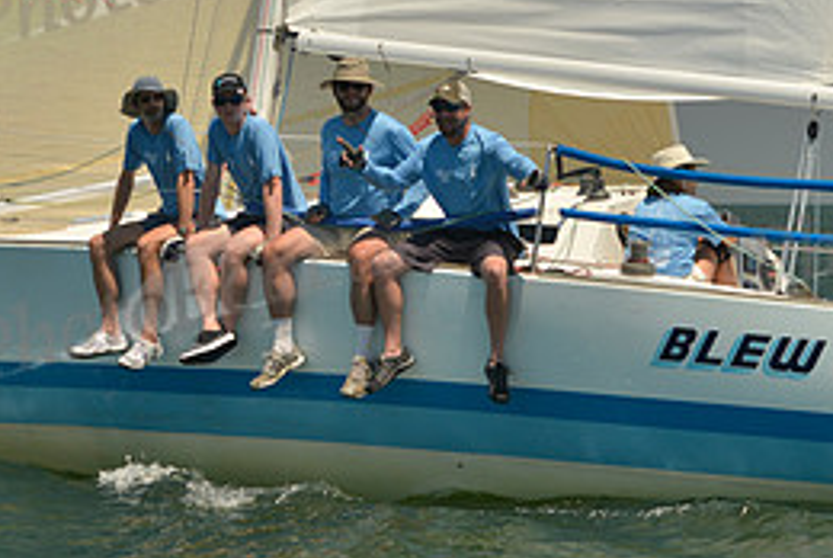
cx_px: 586
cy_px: 88
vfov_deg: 8.8
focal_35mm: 156
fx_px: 3614
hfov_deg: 13.1
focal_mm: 70
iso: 200
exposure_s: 1/640
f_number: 7.1
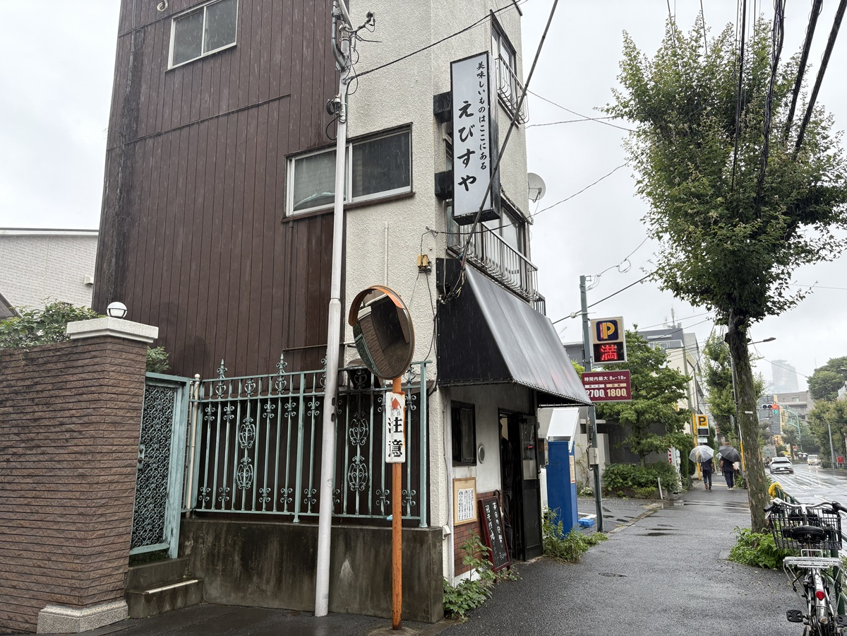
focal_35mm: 26
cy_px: 318
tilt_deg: +13.0
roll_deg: +0.5
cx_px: 424
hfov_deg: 67.3
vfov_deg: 53.1
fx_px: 636
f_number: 1.6
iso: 40
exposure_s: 1/211
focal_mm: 5.96
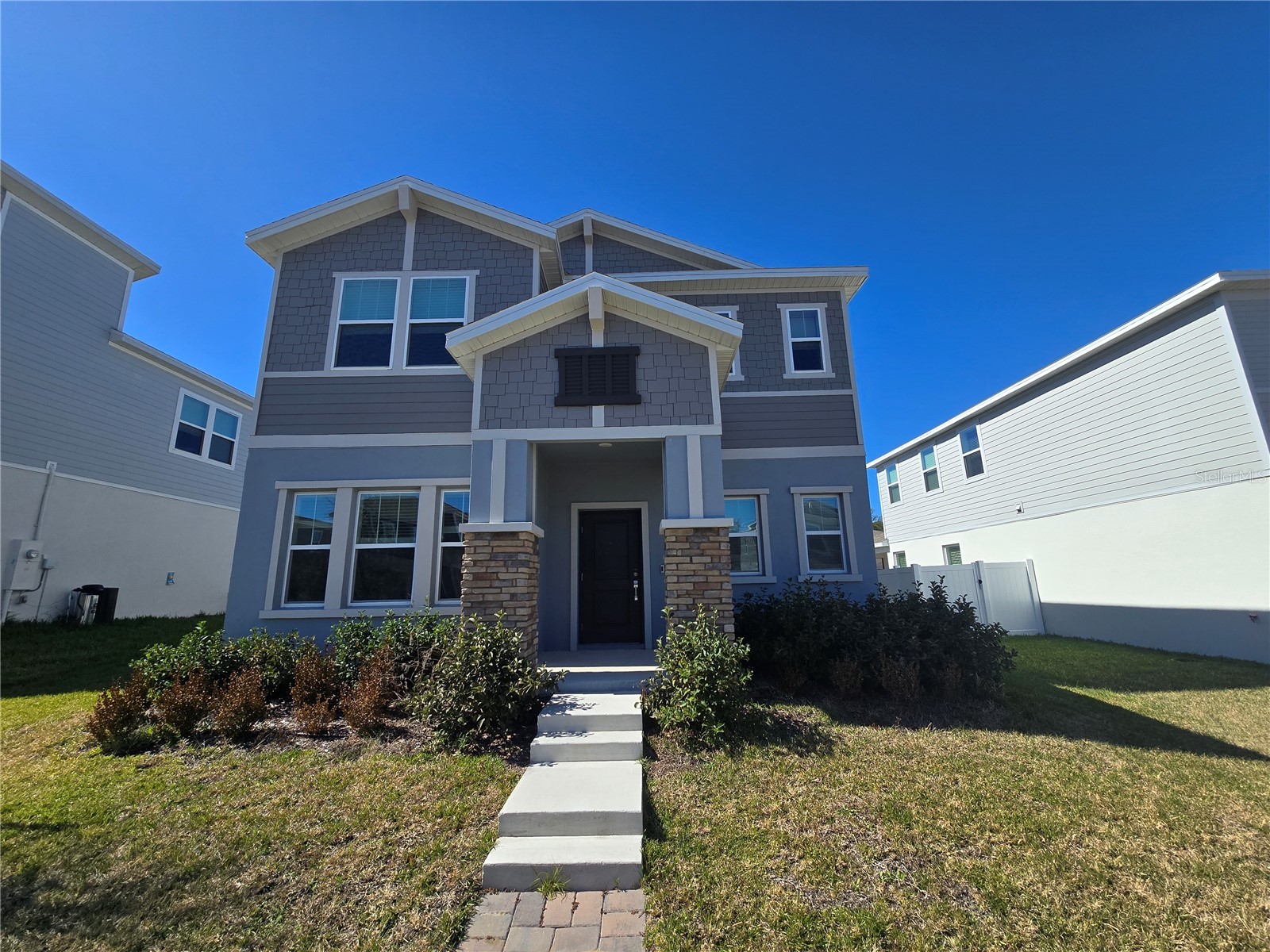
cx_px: 635
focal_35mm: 13
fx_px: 477
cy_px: 476
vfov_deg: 89.9
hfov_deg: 106.2
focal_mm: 2.2
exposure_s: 1/2490
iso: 50
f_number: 2.2
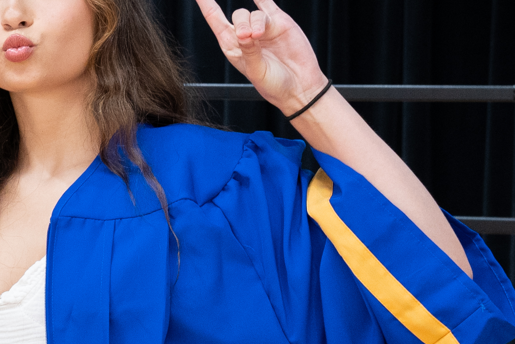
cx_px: -130
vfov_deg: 9.4
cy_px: 163
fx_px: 2090
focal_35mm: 146
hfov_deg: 13.6
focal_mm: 45
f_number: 7.1
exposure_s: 1/100
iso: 4000
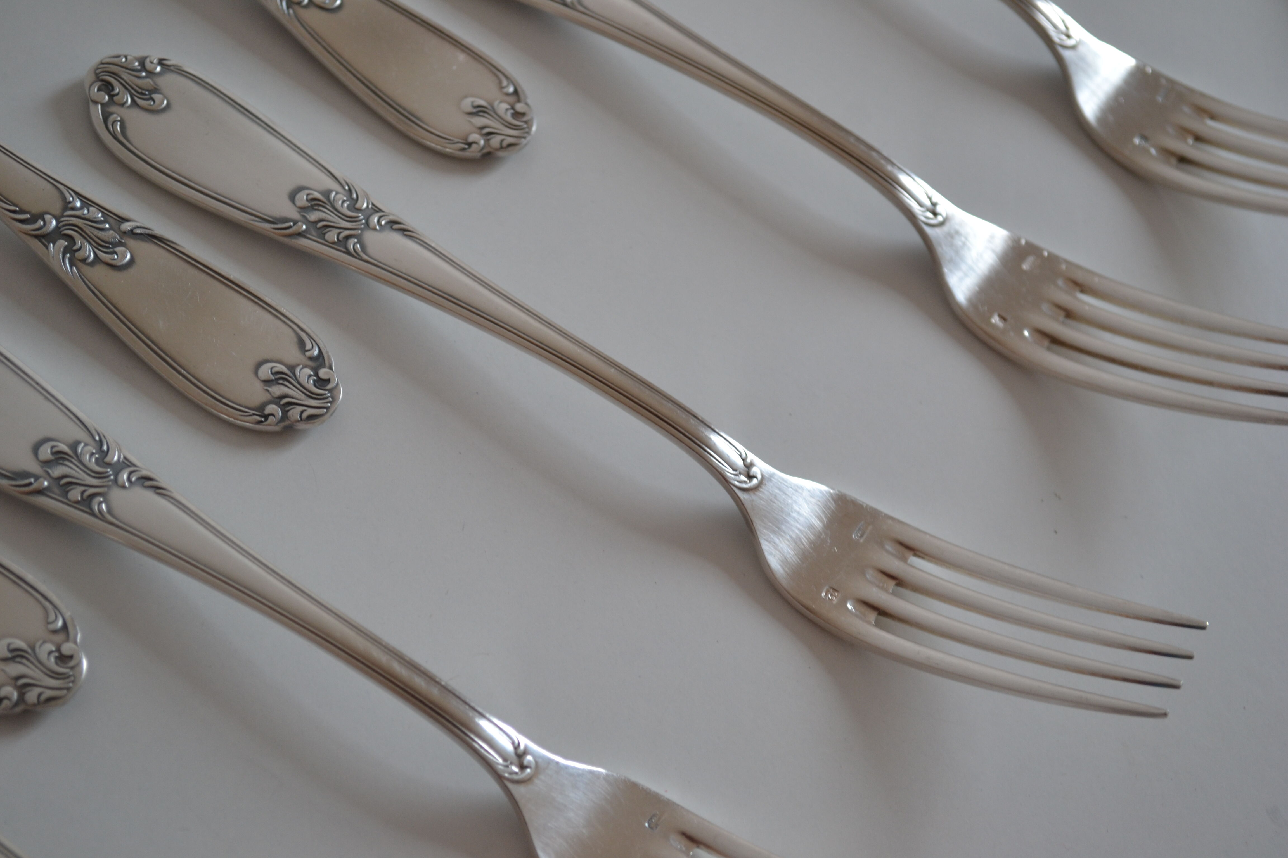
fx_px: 2576
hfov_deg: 28.1
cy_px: 429
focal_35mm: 72
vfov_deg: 18.9
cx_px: 644
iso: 400
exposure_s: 1/60
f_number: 5.3
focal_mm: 48
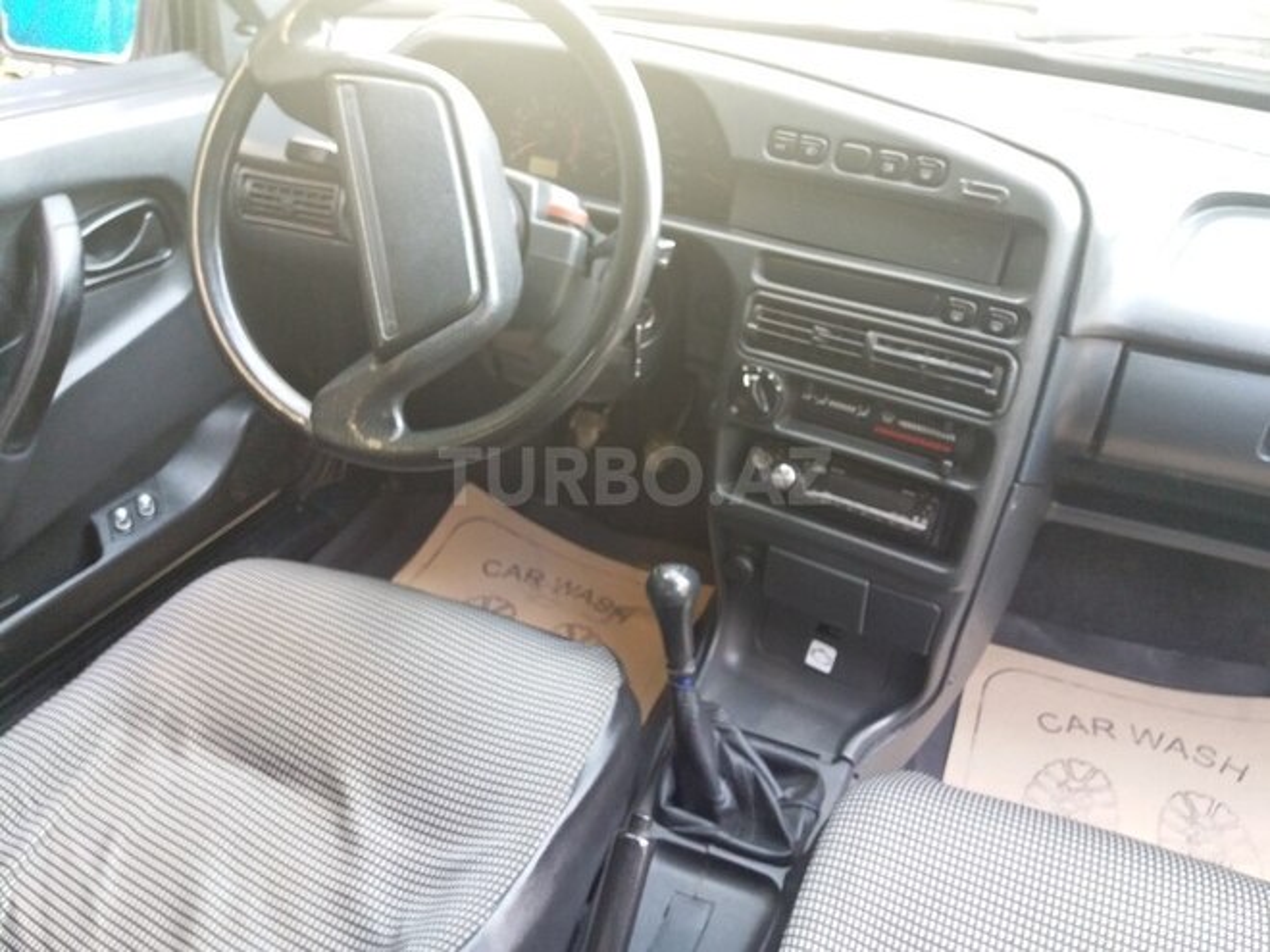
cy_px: 476
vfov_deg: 51.4
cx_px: 635
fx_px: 991
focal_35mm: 27
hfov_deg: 65.3
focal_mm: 3.7
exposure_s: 1/33
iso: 160
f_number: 1.9
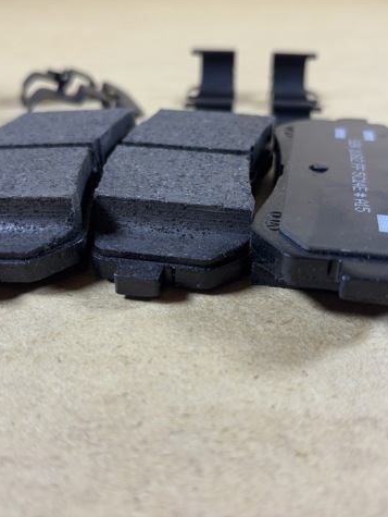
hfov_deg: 40.7
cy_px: 257
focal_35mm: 35
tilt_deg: -29.3
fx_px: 522
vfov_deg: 52.6
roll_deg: +0.0
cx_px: 187
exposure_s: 1/100
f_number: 1.6
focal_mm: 5.96
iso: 80
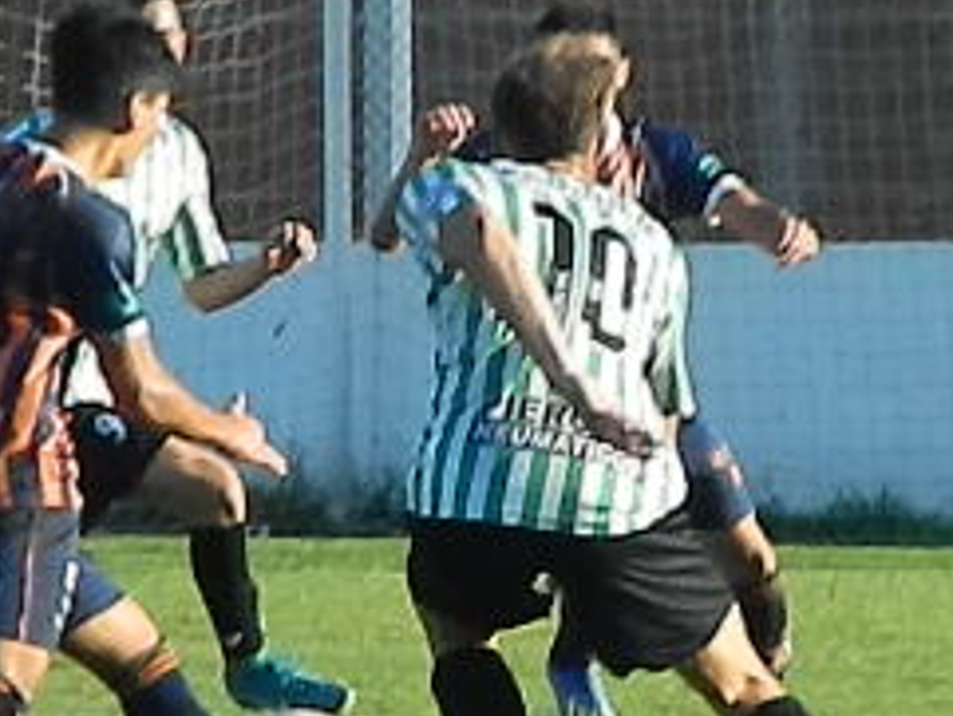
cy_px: 483
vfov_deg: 1.7
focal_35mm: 881
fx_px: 24267
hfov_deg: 2.2
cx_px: 522
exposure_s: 1/800
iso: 400
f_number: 5.6
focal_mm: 59.7
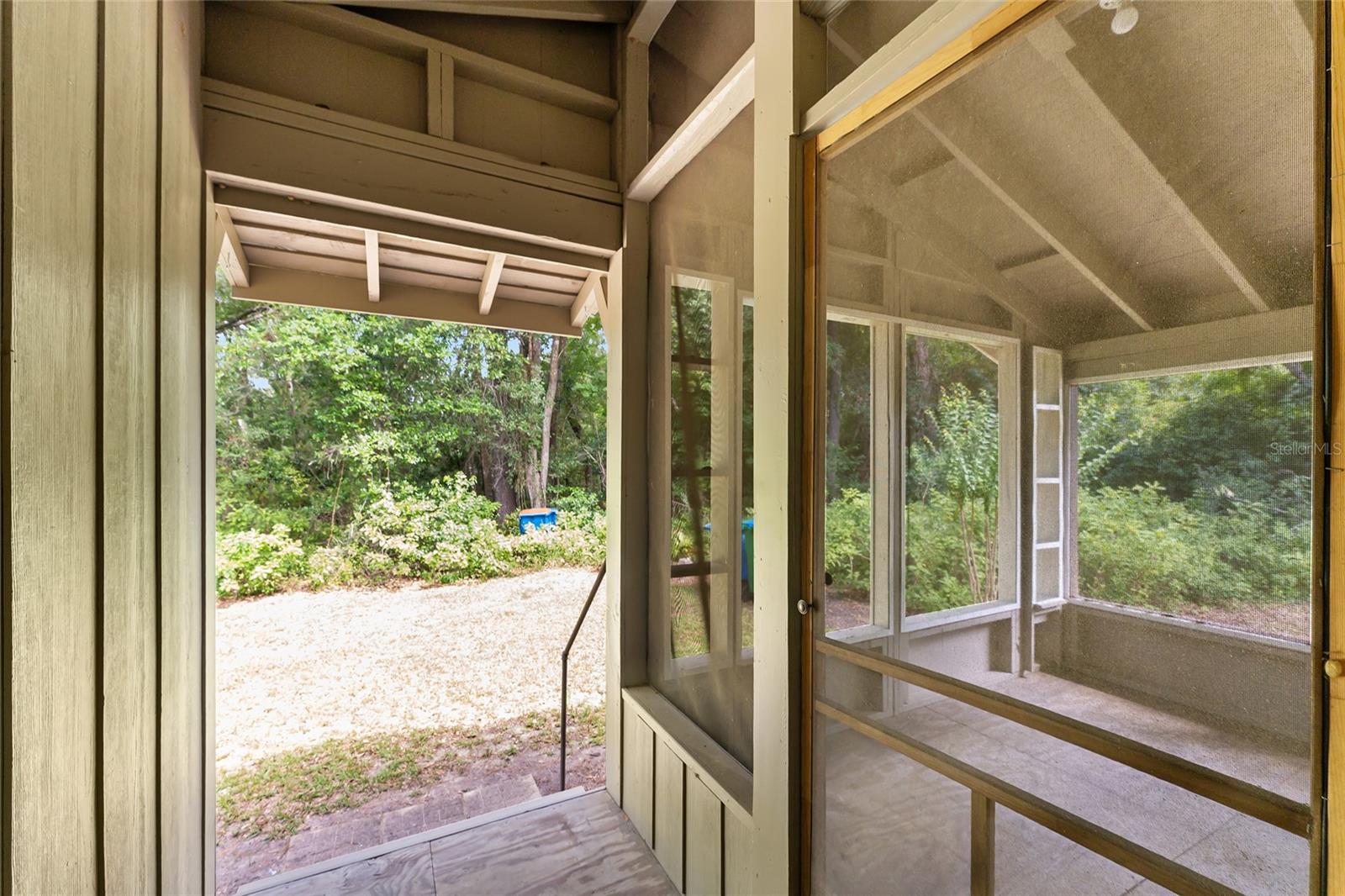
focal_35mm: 14
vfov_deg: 81.2
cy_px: 448
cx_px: 672
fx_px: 523
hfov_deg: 104.3
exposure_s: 1/20
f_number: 7.1
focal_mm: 14
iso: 400
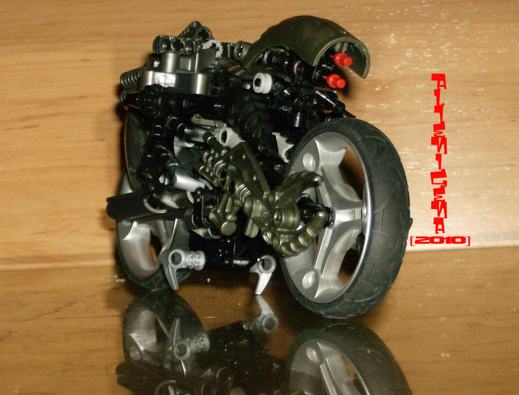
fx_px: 1642
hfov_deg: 18.0
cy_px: 180
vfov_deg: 13.7
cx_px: 244
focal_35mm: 109
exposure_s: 1/101
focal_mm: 14.1
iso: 200
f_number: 4.2
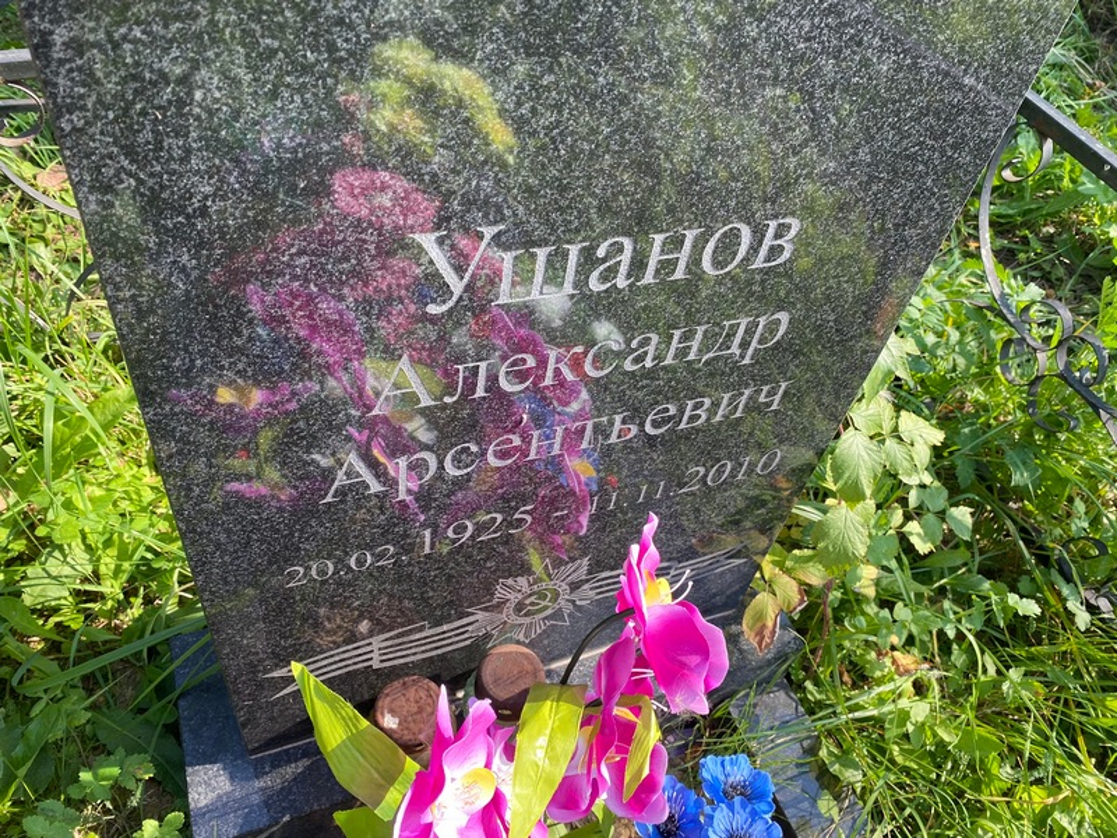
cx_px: 558
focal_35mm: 26
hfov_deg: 67.3
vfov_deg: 53.1
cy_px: 419
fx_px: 839
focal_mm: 4.25
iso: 32
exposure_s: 1/415
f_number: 1.8
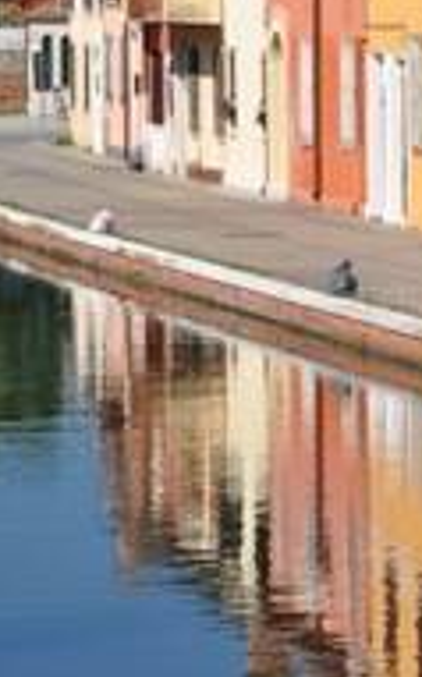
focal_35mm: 251
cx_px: 493
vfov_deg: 8.4
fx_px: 4629
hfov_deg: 5.2
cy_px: 145
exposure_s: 1/125
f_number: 11
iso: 200
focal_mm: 70
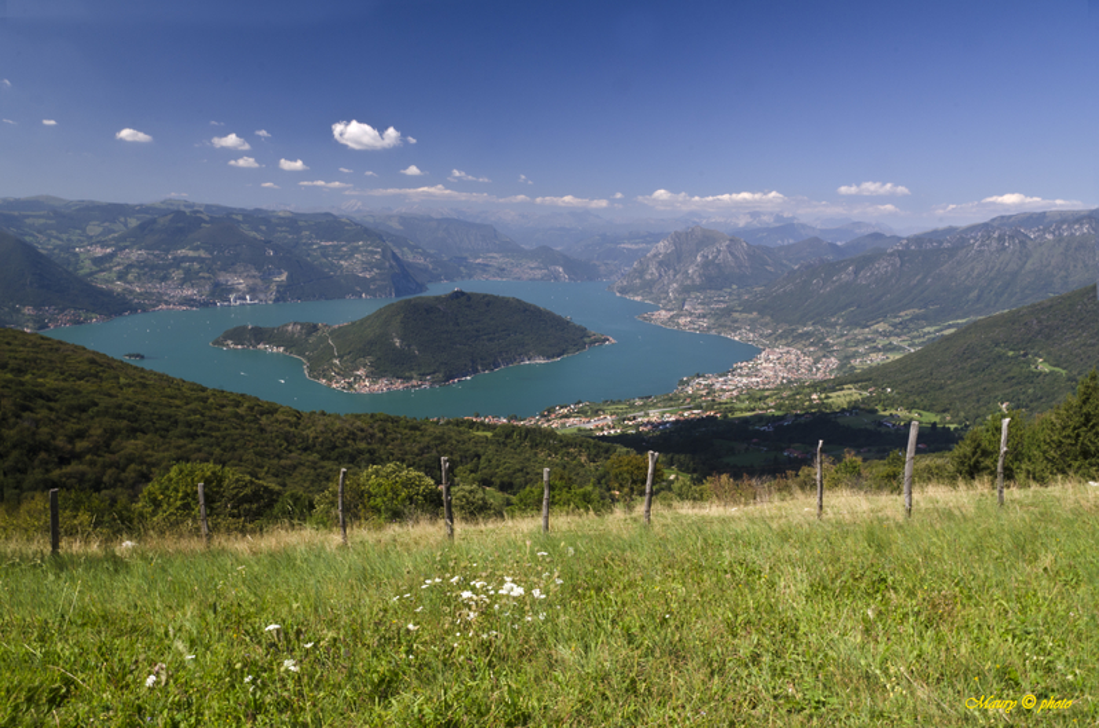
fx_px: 731
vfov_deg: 52.9
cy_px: 364
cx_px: 550
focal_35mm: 24
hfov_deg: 73.9
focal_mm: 16
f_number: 22
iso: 100
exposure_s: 1/10
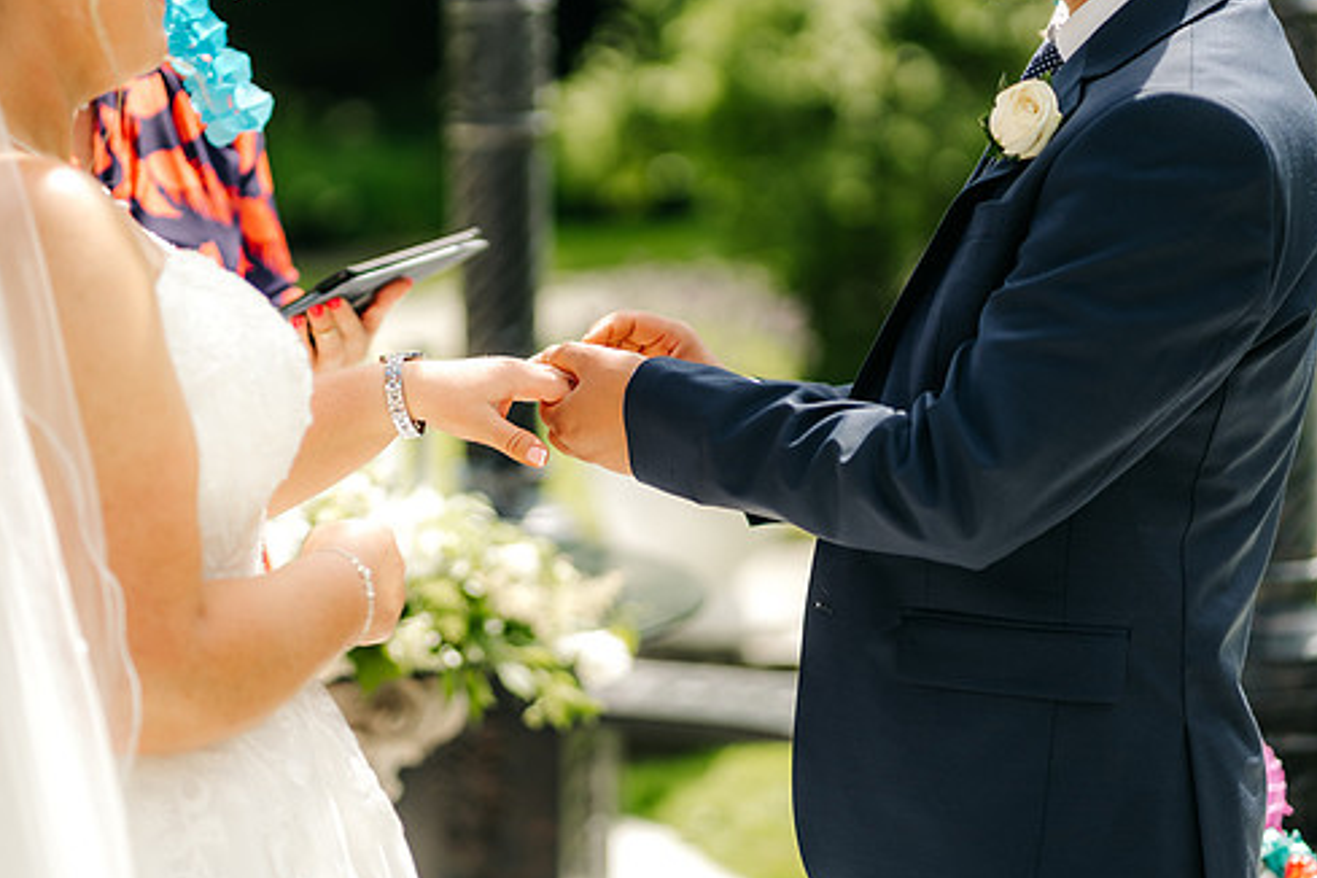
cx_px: 558
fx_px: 3804
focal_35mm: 104
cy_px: 376
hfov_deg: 19.6
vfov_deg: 13.2
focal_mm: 85
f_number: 2
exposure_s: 1/2000
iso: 100
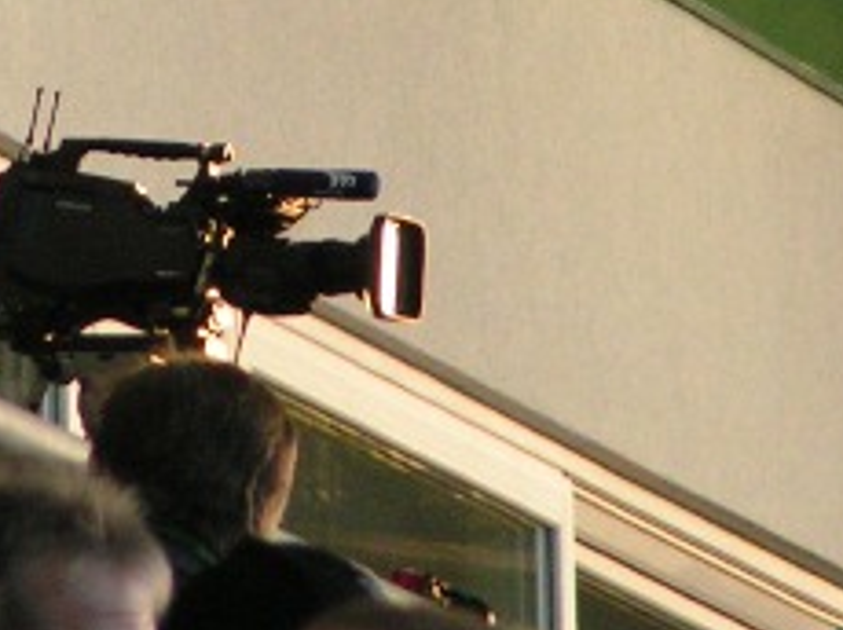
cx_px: 198
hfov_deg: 1.5
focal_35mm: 1324
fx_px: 32210
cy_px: -22
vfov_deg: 1.1
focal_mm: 58
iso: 200
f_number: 3.5
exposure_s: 1/200
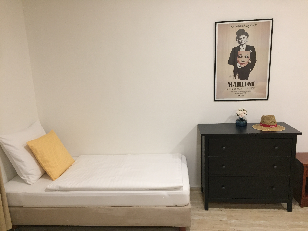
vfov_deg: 48.2
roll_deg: +2.3
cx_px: 154
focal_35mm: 29
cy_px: 116
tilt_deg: -12.4
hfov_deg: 61.7
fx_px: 258
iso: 160
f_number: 2.2
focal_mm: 4.15
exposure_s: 1/33
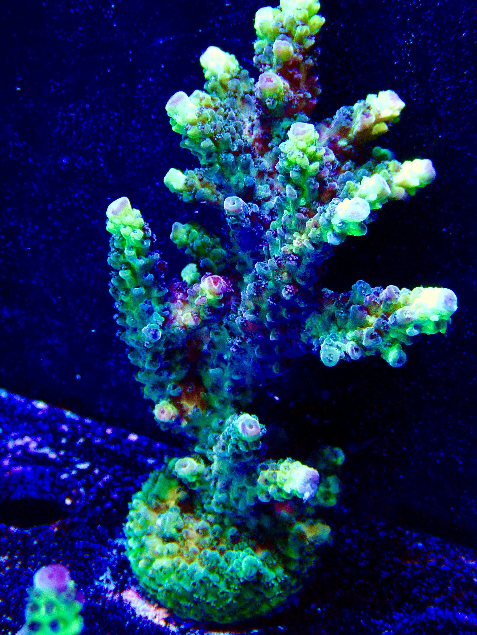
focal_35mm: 77
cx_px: 238
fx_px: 1415
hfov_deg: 19.1
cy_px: 318
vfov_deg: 25.3
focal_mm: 13.65
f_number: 5.6
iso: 800
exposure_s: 1/160
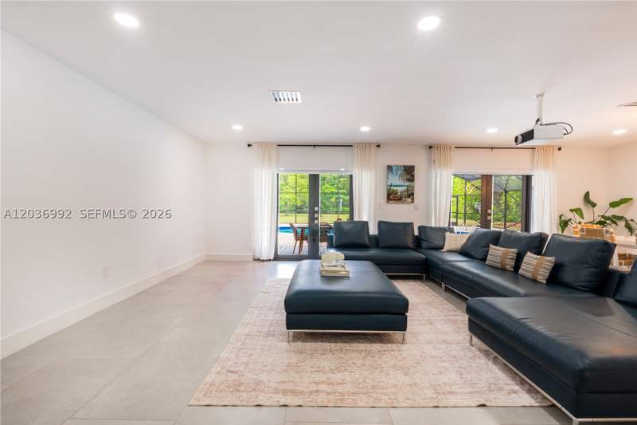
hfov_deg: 95.0
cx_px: 318
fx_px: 292
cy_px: 212
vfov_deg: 72.0
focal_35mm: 16
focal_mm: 11
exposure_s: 1/60
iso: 250
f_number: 8
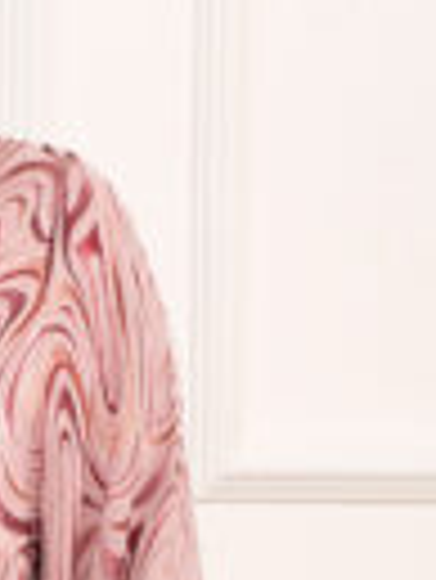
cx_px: -101
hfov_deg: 3.7
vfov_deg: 4.8
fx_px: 6790
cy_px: 1021
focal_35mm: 405
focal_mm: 35
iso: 125
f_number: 4.5
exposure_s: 1/200
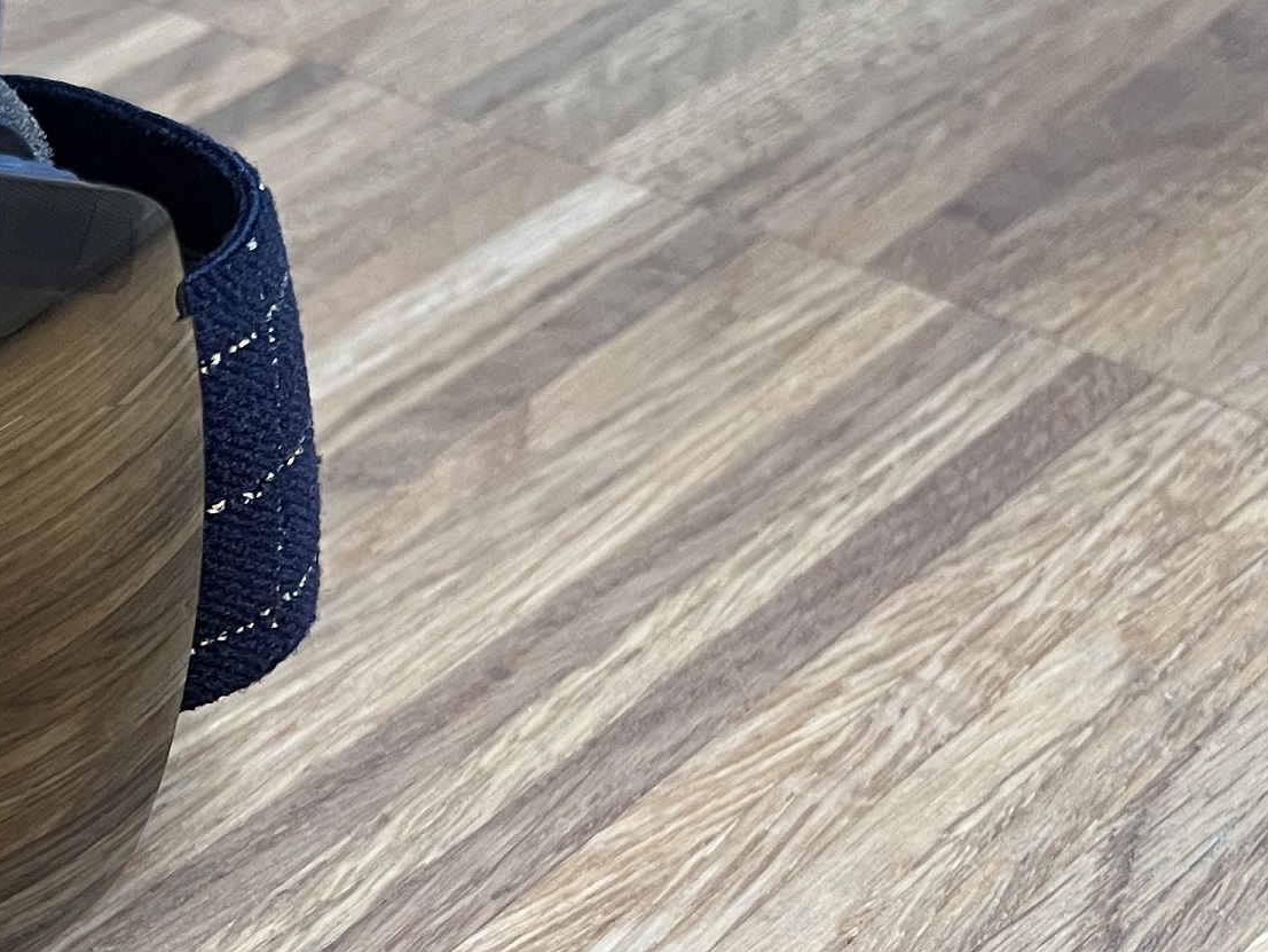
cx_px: -237
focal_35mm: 71
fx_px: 2602
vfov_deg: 20.5
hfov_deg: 24.8
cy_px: 758
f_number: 1.6
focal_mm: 5.1
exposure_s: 1/60
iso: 250
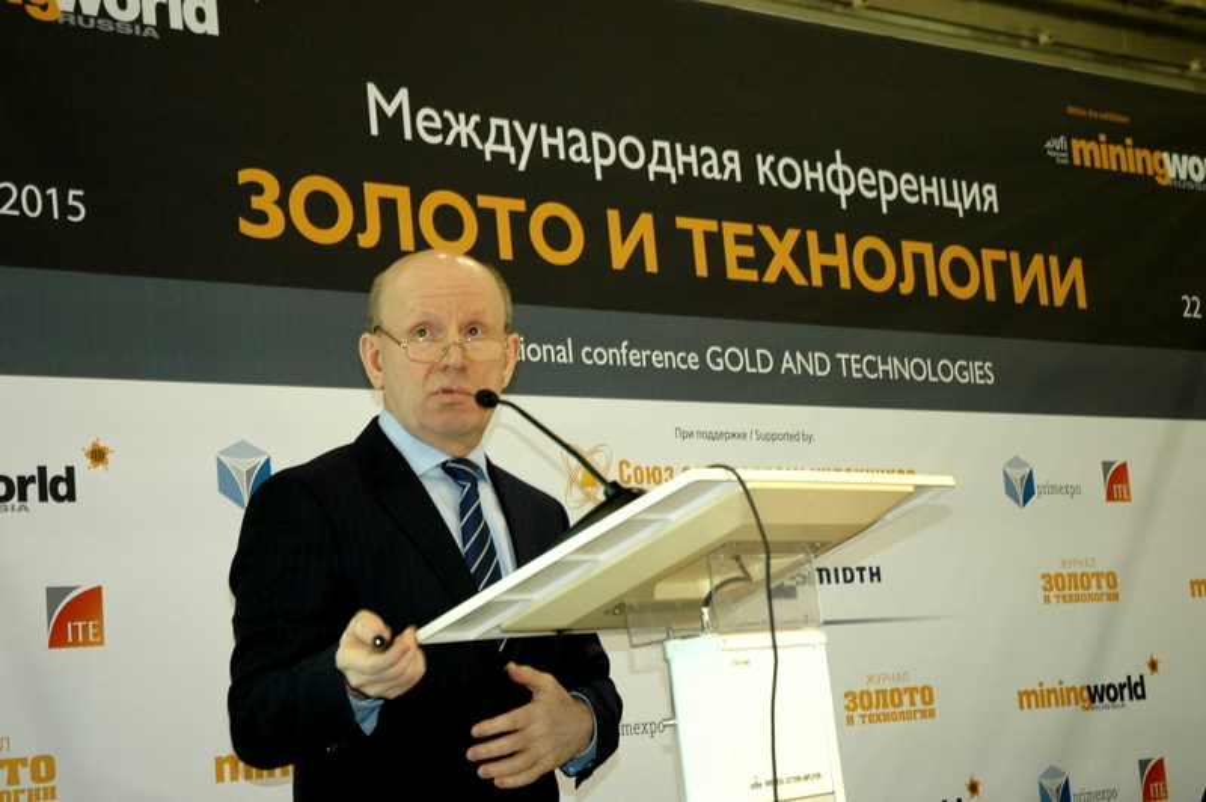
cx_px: 603
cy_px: 401
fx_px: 2410
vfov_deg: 18.9
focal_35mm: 72
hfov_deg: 28.1
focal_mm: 48
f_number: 4.5
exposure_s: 1/13
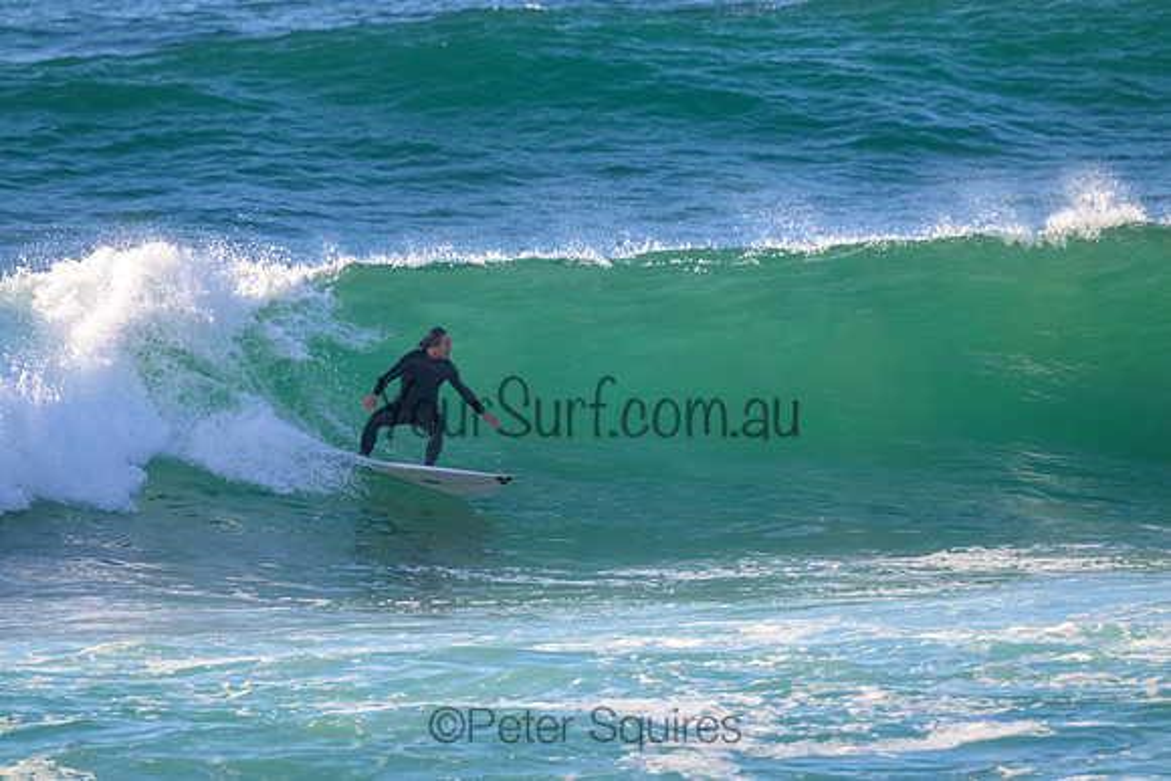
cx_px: 586
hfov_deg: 2.6
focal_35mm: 800
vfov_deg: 1.7
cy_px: 390
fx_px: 26027
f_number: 11
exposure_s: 1/1600
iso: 2800
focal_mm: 800
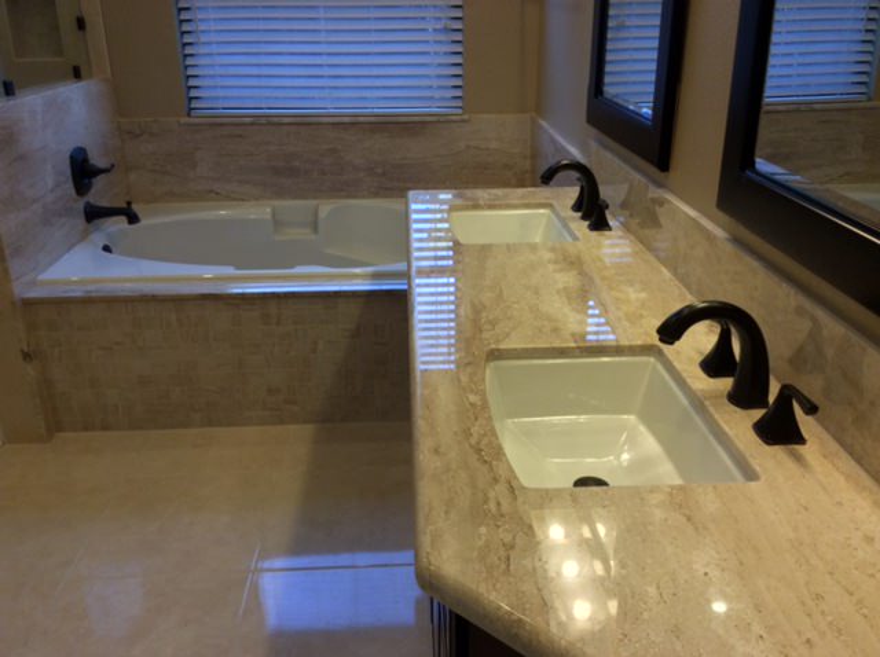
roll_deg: +0.4
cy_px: 328
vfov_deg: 44.1
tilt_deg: -23.0
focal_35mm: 32
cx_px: 440
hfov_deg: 56.9
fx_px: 812
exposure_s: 1/60
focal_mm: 3.3
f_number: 2.4
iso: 32
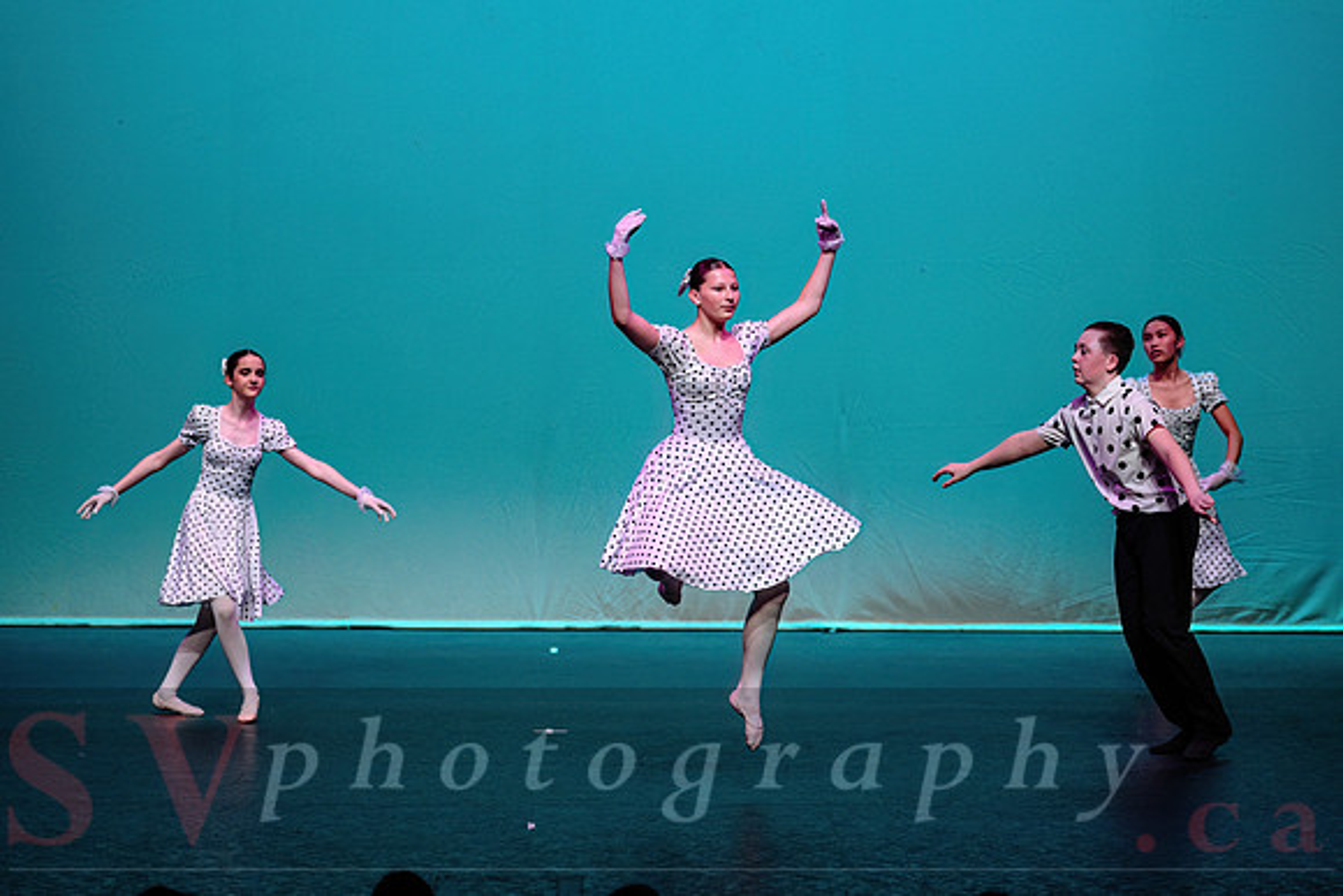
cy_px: 478
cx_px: 776
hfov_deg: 16.8
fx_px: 4557
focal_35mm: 122
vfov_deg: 11.2
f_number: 2.8
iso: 1600
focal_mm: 105
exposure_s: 1/800
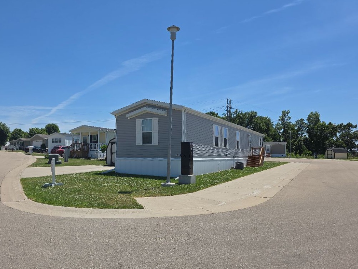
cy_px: 134
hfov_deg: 73.9
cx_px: 179
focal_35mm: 23
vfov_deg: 58.9
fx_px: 238
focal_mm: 6.3
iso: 12
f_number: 1.7
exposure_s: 1/1336
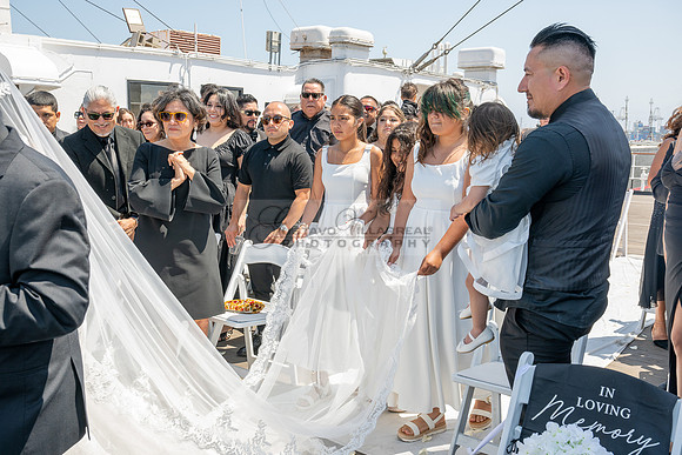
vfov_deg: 37.9
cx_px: 341
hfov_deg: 54.4
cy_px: 228
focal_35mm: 35
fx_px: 663
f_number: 9
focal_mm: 35
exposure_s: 1/200
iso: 200
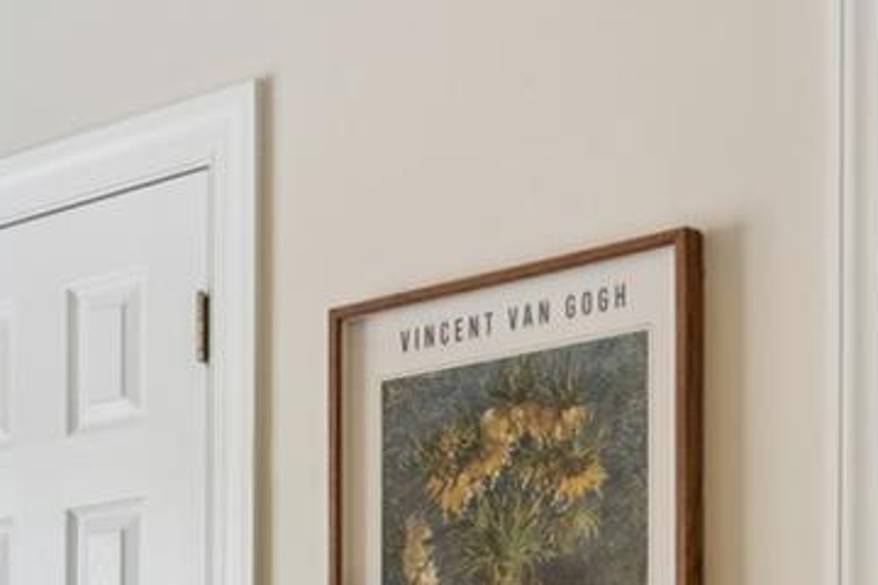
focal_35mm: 96
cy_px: 981
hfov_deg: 20.0
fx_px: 2330
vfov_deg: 13.2
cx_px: -183
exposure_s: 1/2
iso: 100
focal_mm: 16.8
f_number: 13
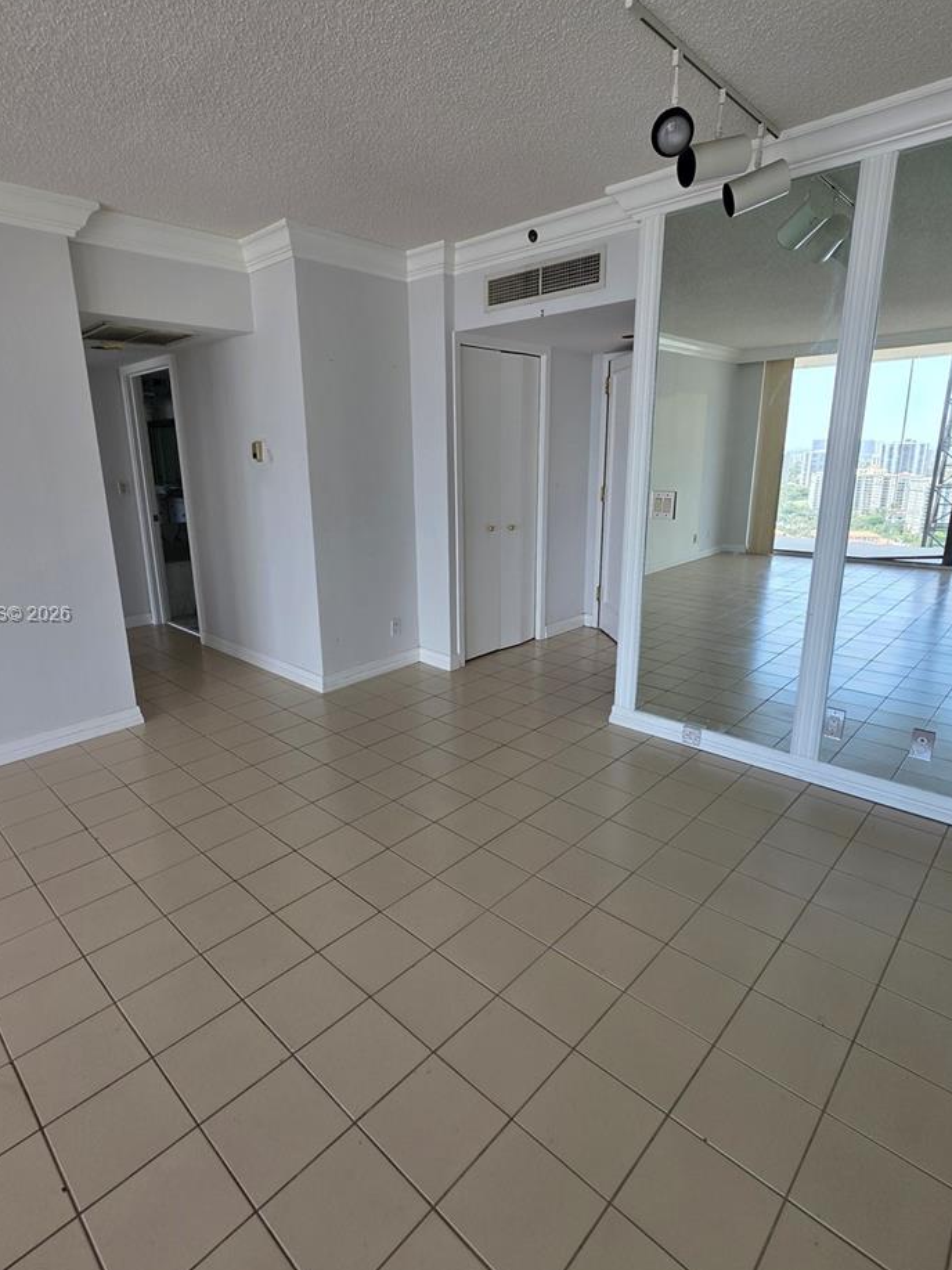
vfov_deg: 91.0
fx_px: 624
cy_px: 616
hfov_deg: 74.6
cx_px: 437
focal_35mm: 17
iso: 40
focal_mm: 2.2
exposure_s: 1/120
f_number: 1.9
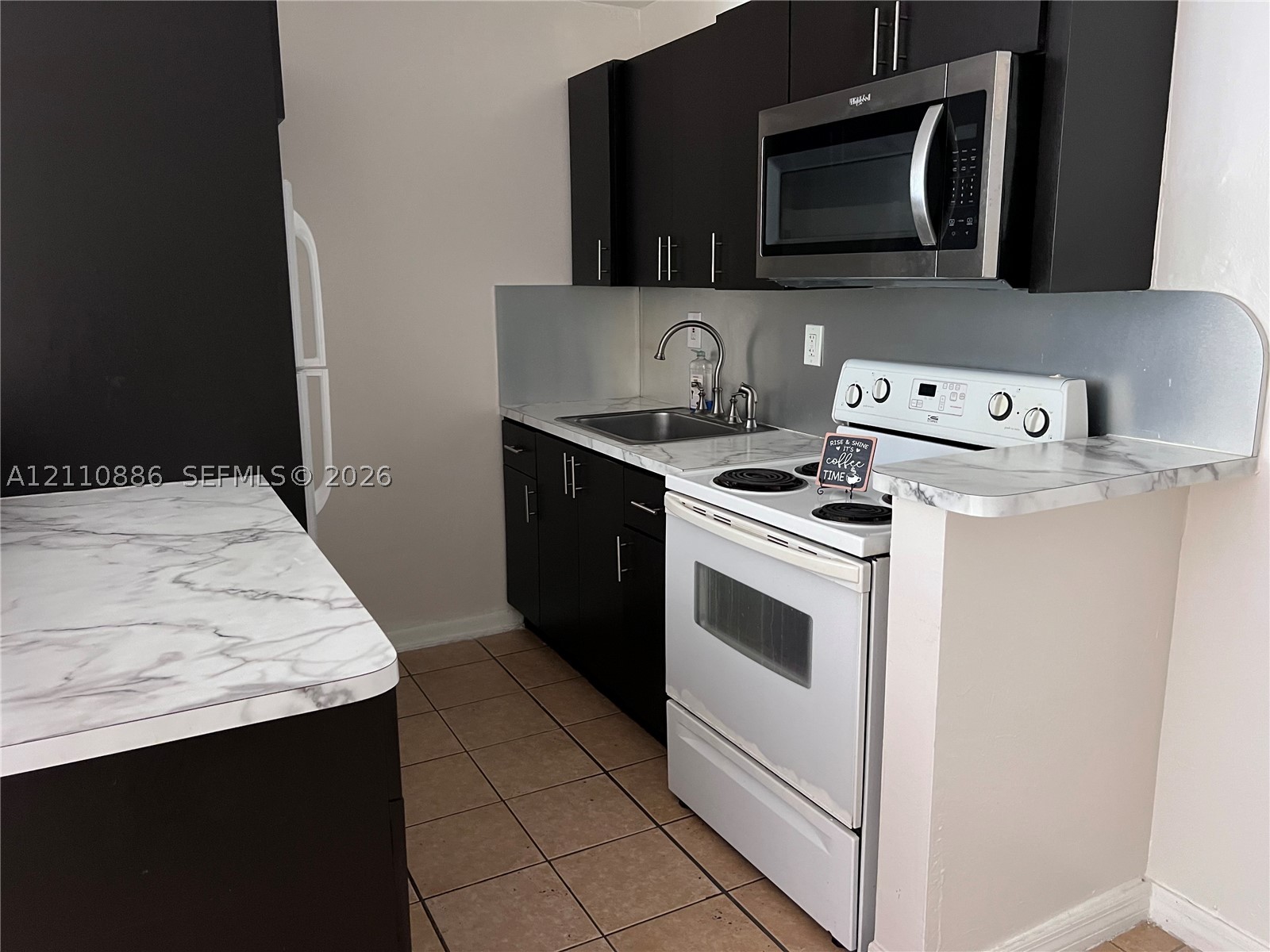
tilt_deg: -10.8
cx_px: 635
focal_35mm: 26
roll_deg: +0.1
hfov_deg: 67.3
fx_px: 954
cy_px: 476
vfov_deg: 53.1
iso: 500
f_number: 1.5
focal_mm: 5.7
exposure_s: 1/48
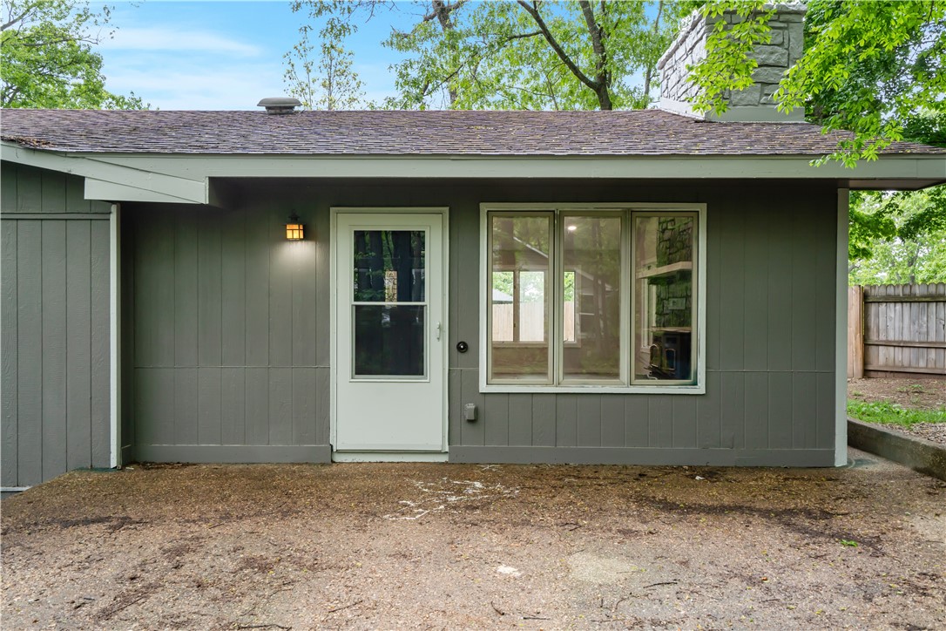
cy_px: 316
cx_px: 473
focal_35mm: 28
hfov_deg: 65.5
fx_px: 736
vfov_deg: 46.4
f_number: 9
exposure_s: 1/100
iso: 320
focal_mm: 28
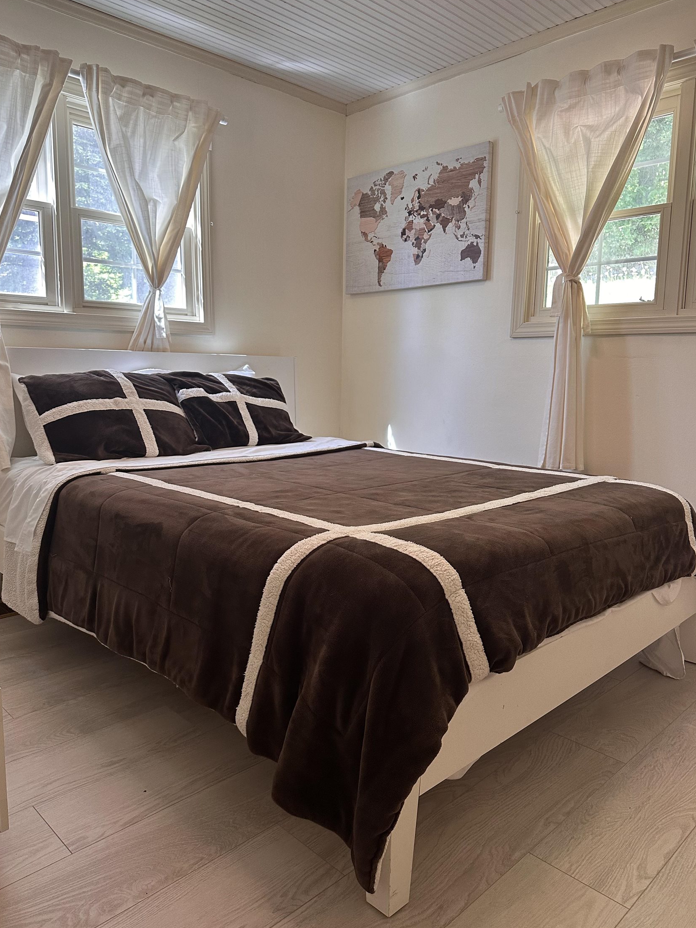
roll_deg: -0.9
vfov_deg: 69.4
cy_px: 464
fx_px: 670
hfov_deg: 54.9
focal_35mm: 25
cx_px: 350
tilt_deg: -7.3
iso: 250
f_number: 1.78
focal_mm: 6.86
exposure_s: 1/98
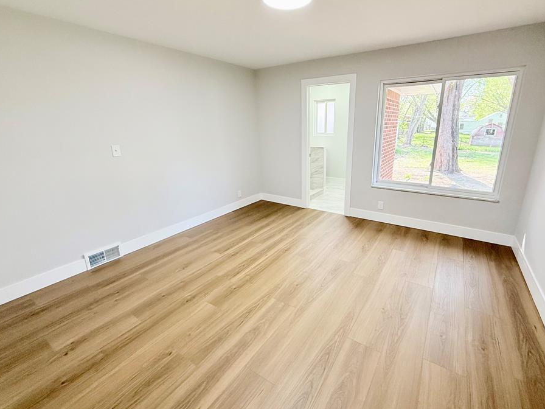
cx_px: 294
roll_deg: +0.5
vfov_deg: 78.0
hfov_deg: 94.3
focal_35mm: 16
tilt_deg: -14.6
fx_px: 252
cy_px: 191
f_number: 2.2
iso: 200
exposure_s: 1/120
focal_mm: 2.22
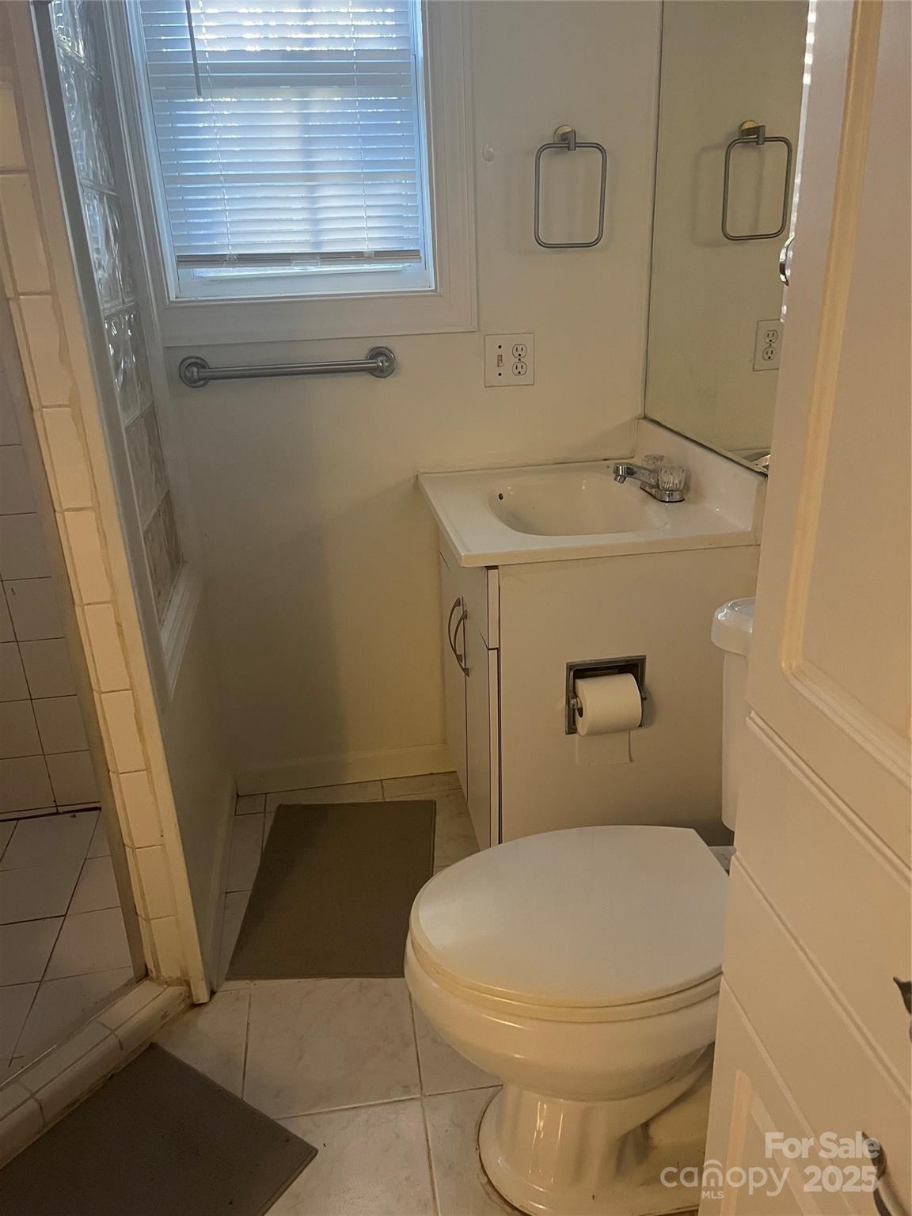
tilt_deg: -23.0
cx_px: 456
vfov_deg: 67.3
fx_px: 913
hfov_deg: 53.1
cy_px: 608
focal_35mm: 26
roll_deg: +2.8
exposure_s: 1/60
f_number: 1.6
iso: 200
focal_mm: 5.1
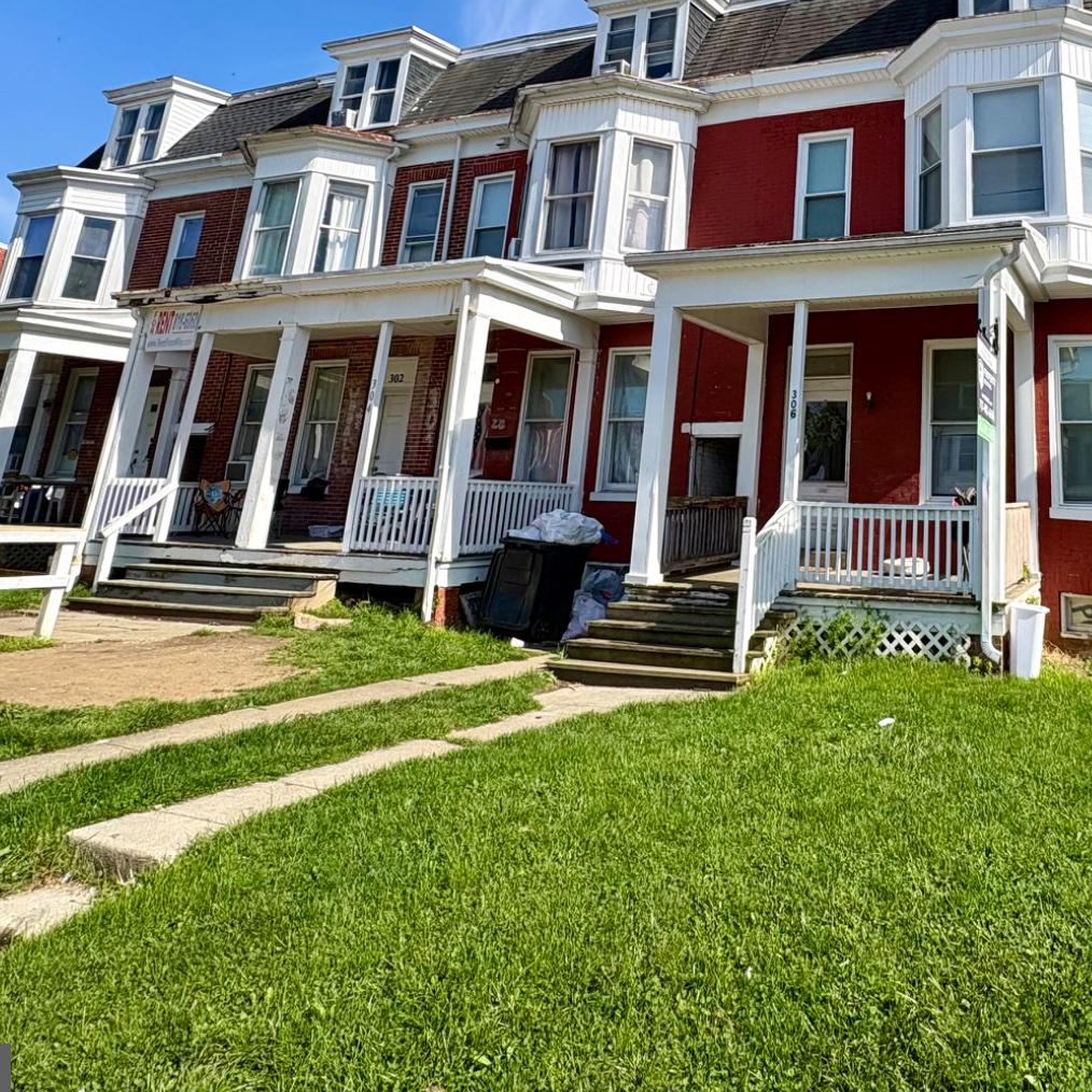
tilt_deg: +15.3
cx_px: 844
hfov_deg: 58.9
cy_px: 305
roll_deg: -1.8
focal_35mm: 25
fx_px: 892
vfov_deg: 60.3
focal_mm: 2.22
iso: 40
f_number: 2.2
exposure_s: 1/1449
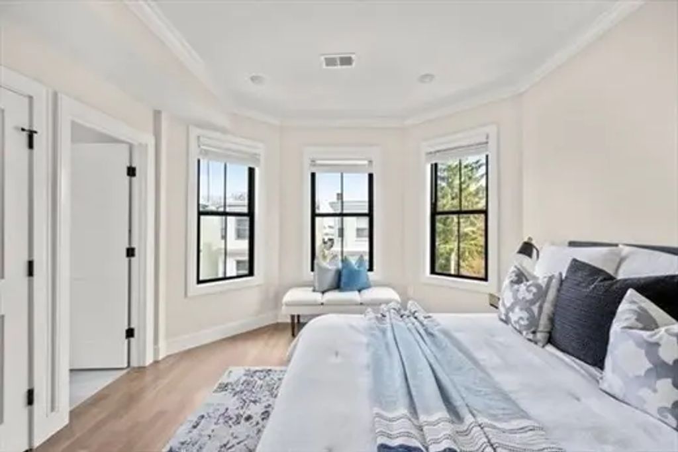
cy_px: 226
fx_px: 264
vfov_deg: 81.2
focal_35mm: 14
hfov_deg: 104.2
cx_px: 339
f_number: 6.3
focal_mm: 14
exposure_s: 1/13
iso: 100
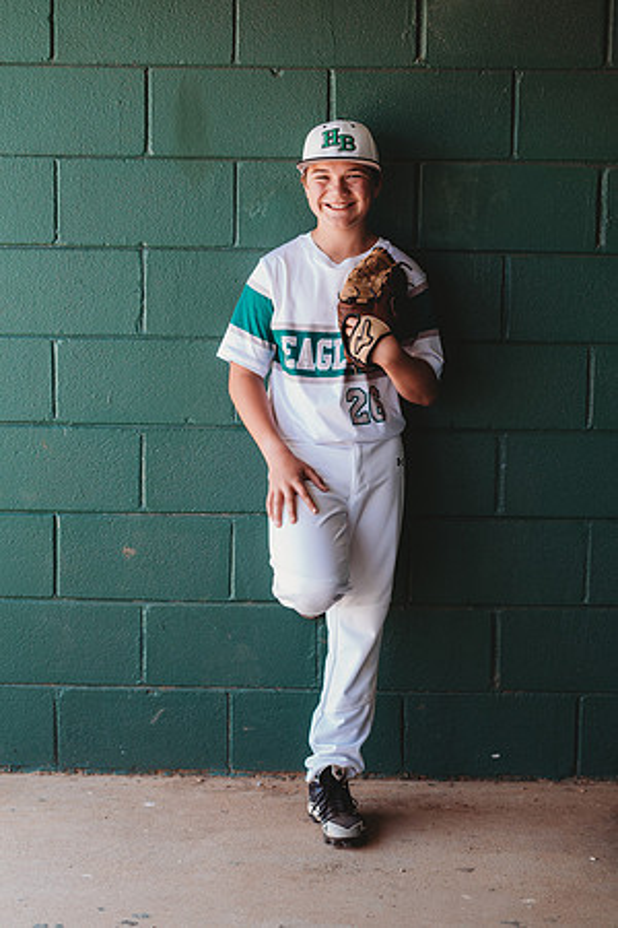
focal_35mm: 85
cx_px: 309
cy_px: 464
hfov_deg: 16.1
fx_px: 2189
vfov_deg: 23.9
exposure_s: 1/200
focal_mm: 85
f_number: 2.5
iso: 160
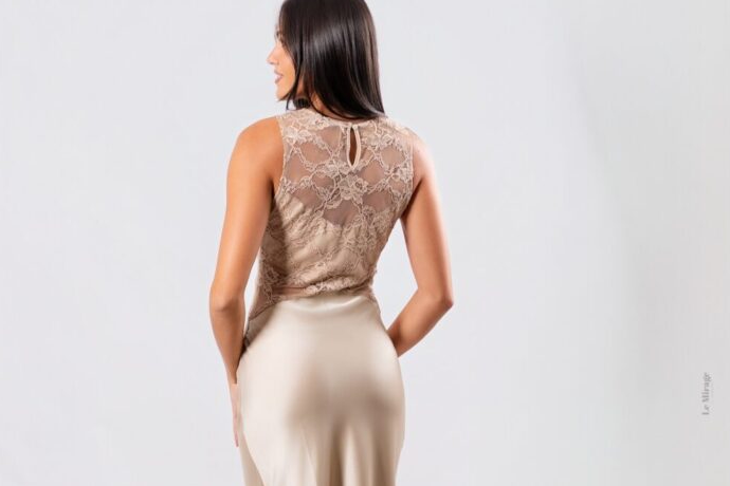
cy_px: 394
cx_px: 365
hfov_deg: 28.8
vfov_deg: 19.2
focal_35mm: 70
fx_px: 1419
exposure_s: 1/320
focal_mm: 31
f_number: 2.8
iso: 160
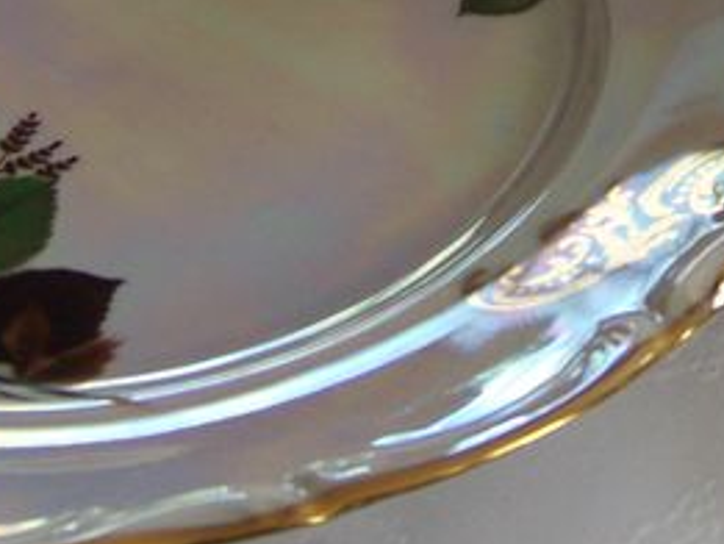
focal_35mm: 138
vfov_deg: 10.6
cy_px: -119
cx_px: 682
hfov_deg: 14.1
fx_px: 2888
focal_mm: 5.85
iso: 90
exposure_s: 1/30
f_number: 2.8
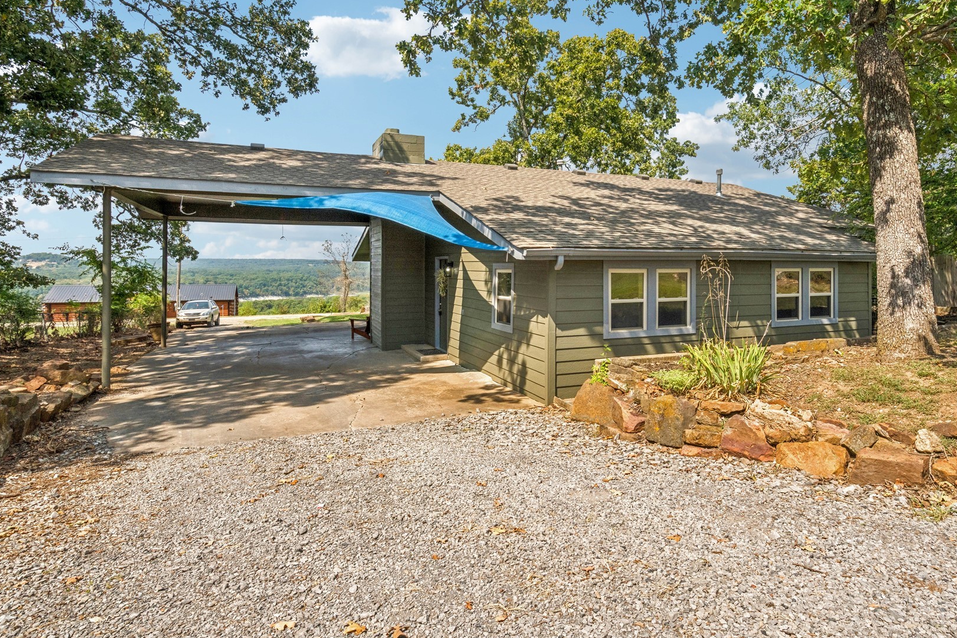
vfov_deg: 61.7
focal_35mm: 20
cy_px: 278
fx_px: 532
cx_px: 543
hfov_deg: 83.5
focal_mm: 16
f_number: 11
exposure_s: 1/800
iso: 800
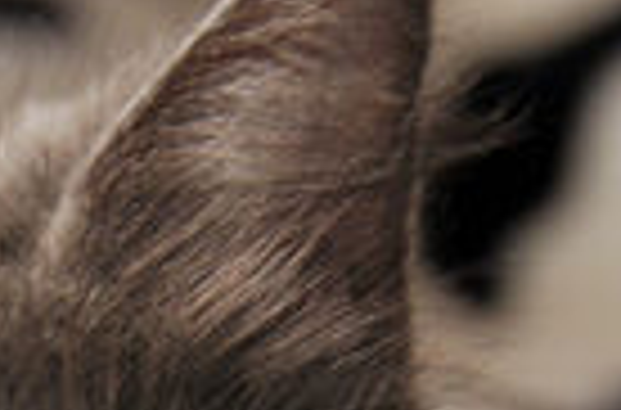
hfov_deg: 3.5
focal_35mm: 589
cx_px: 94
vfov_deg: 2.3
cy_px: 998
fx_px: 10126
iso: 200
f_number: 5
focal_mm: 60
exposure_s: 1/40
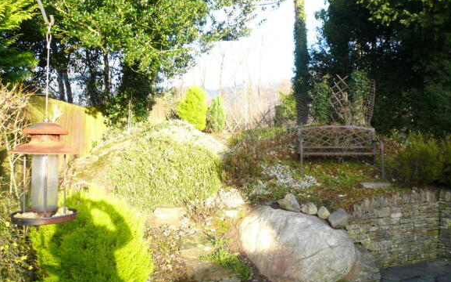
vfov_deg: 41.8
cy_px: 137
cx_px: 226
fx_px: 369
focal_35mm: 30
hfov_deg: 62.9
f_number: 2.8
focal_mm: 4.6
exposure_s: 1/100
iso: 100
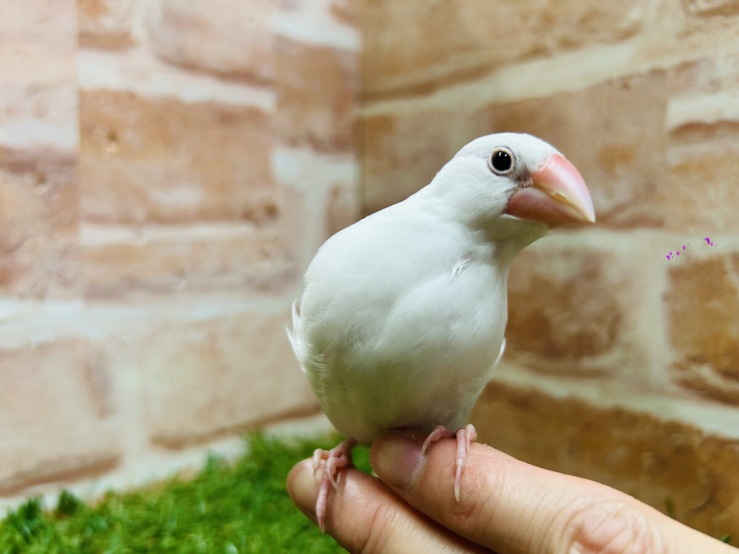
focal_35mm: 26
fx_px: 555
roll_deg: -0.2
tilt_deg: -7.6
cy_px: 277
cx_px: 370
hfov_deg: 67.3
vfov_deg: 53.1
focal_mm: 5.7
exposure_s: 1/100
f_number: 1.5
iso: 100
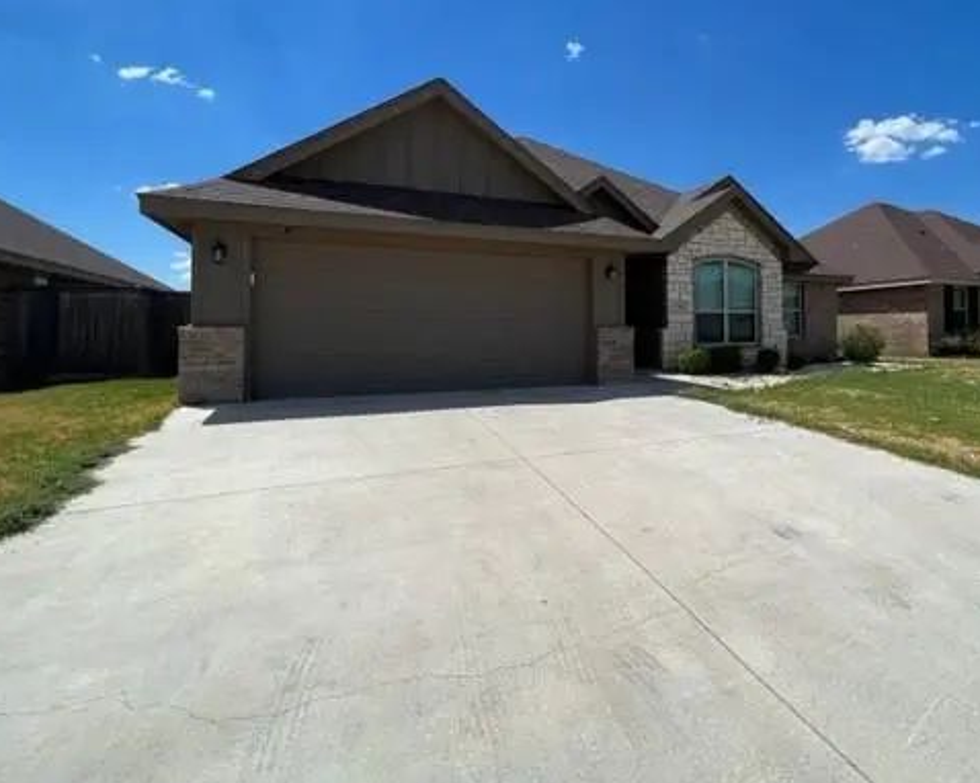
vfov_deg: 76.3
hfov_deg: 88.7
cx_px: 580
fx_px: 493
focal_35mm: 17
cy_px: 324
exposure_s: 1/2222
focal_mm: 1.57
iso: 32
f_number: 1.8
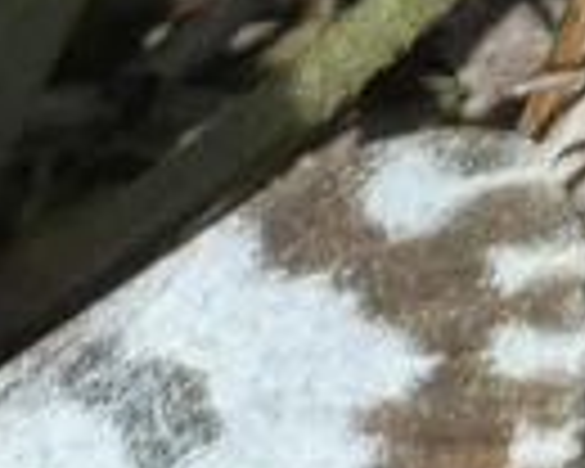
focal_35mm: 3177
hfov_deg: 0.6
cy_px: 742
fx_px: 55006
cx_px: -14
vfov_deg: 0.5
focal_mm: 118.5
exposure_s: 1/160
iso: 80
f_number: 5.6
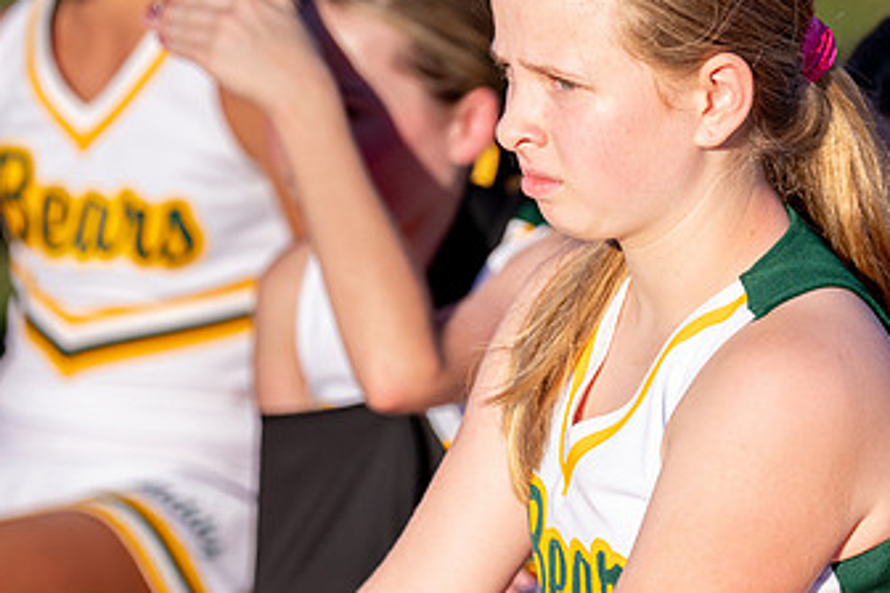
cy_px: 266
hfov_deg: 6.1
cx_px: 629
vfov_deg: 4.1
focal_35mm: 335
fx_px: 8281
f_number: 2.8
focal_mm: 151
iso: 500
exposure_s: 1/8000
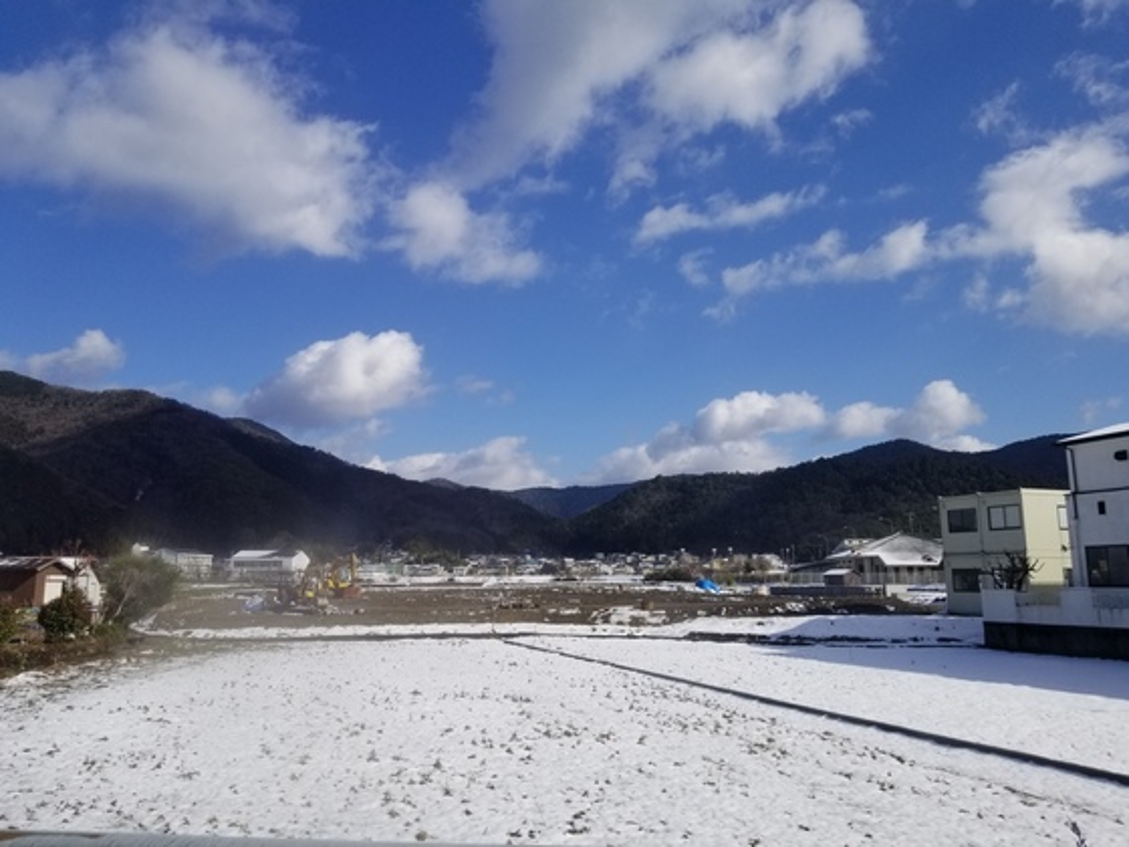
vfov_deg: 53.1
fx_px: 848
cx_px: 564
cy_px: 424
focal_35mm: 26
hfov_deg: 67.3
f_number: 1.7
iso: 50
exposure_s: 1/1144
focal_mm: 4.3
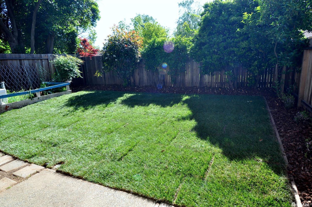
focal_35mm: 21
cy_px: 104
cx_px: 156
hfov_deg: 81.3
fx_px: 182
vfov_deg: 59.4
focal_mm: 14
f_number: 8
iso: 200
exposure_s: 1/250
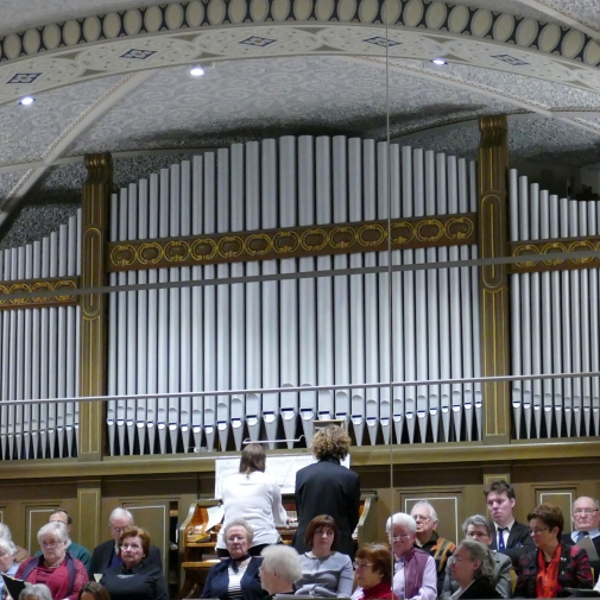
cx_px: 244
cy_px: 379
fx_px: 1863
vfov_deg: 18.3
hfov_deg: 18.3
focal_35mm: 95
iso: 1600
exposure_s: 1/50
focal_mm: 17.27
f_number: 3.3
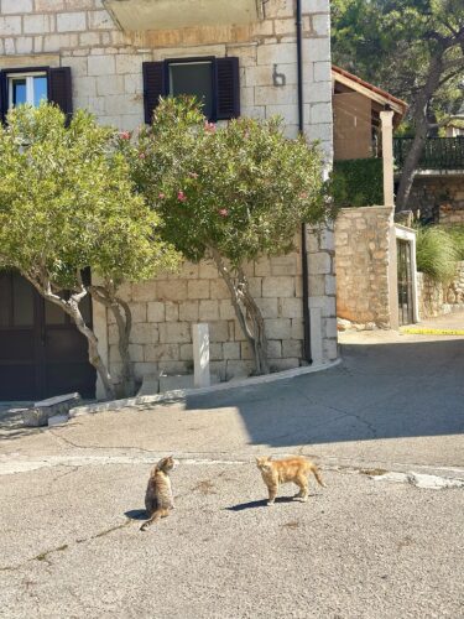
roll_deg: -1.1
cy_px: 310
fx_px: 858
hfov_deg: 30.3
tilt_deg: +5.6
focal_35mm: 48
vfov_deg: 39.7
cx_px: 232
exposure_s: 1/4566
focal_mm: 6.86
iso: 80
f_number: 1.78
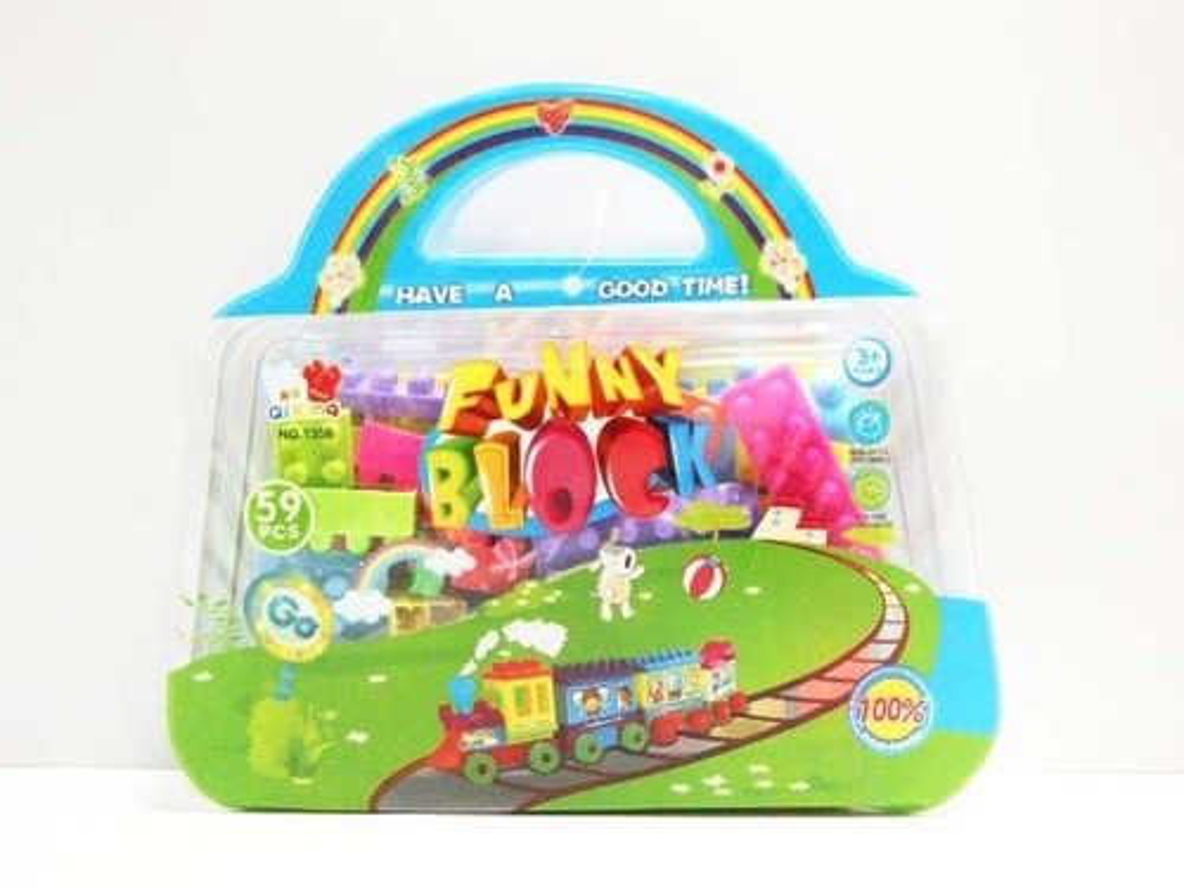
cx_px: 592
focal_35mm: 60
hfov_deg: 32.2
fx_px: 2052
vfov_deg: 24.4
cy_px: 444
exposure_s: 1/44.3
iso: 400
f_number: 3.5
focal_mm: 12.9
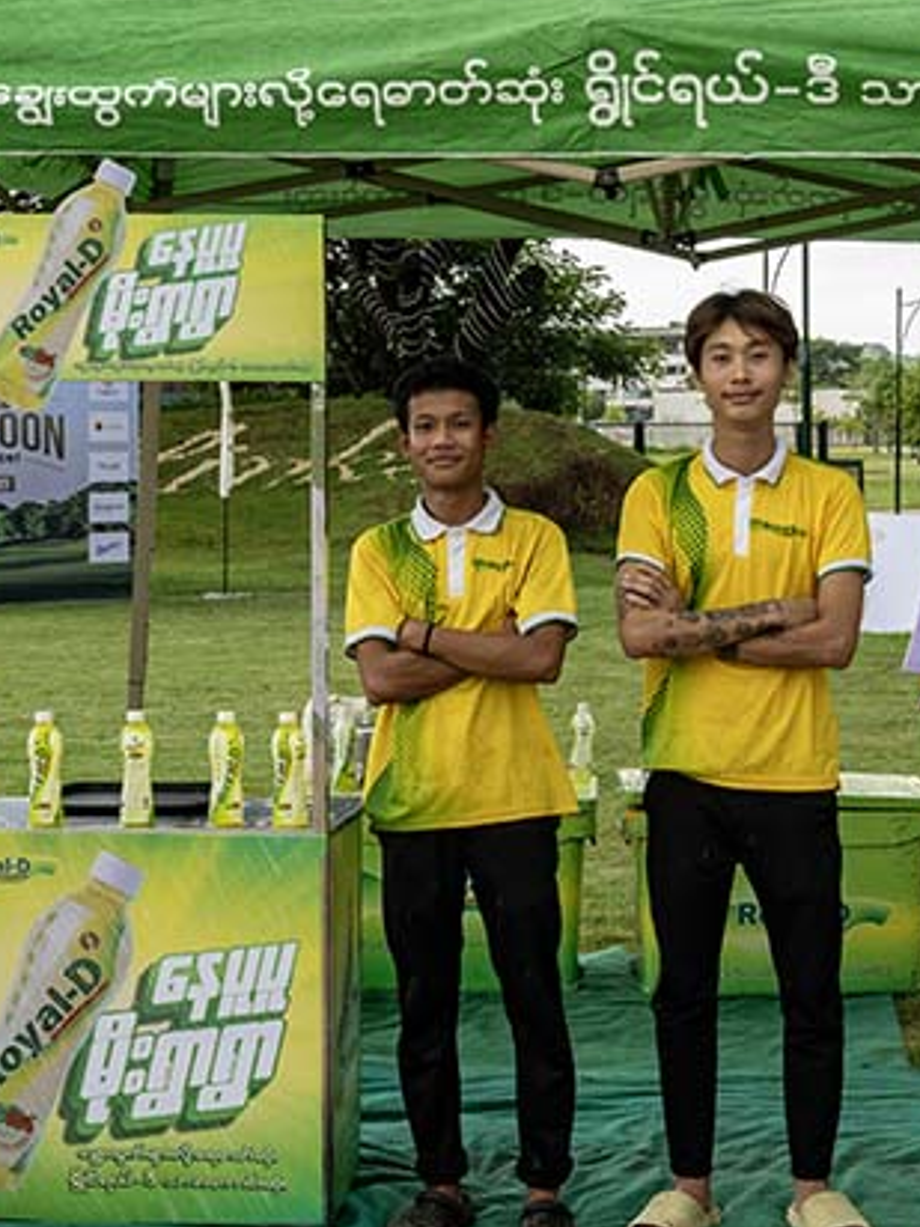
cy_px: 524
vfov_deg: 26.3
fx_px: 2622
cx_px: 625
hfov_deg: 19.8
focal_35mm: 74
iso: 280
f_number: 5.6
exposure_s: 1/400
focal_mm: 33
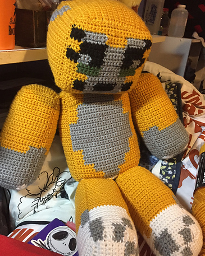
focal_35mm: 31
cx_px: 104
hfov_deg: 47.1
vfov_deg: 57.2
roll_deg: -5.3
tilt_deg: -25.7
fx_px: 235
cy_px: 132
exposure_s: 1/30
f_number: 2.2
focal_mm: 4.15
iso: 250
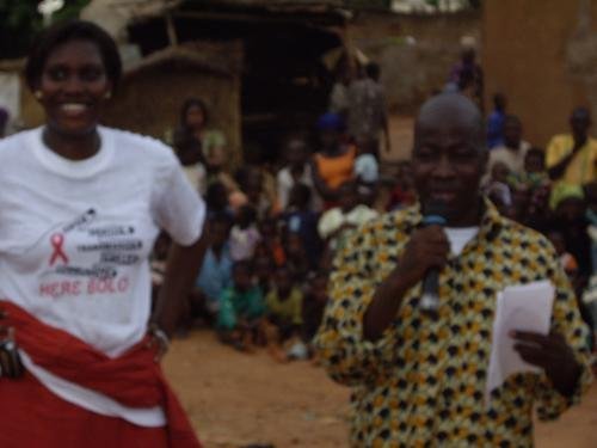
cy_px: 224
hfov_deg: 17.3
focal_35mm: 114
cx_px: 298
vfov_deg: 13.0
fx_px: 1966
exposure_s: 1/125
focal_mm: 23.7
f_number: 5.4
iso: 200
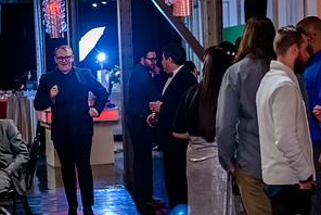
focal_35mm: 137
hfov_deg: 15.0
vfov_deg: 10.0
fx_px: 1223
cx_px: 137
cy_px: 136
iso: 5000
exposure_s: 1/200
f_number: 2.8
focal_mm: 70
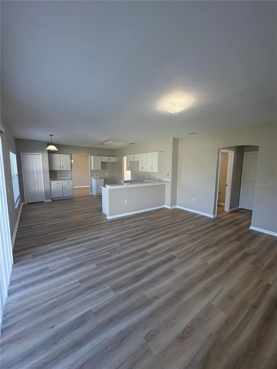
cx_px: 138
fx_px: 149
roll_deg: -0.2
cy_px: 184
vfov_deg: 102.1
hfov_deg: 85.7
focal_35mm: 14
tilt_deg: -6.3
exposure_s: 1/135
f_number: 2.2
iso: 100
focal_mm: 2.22
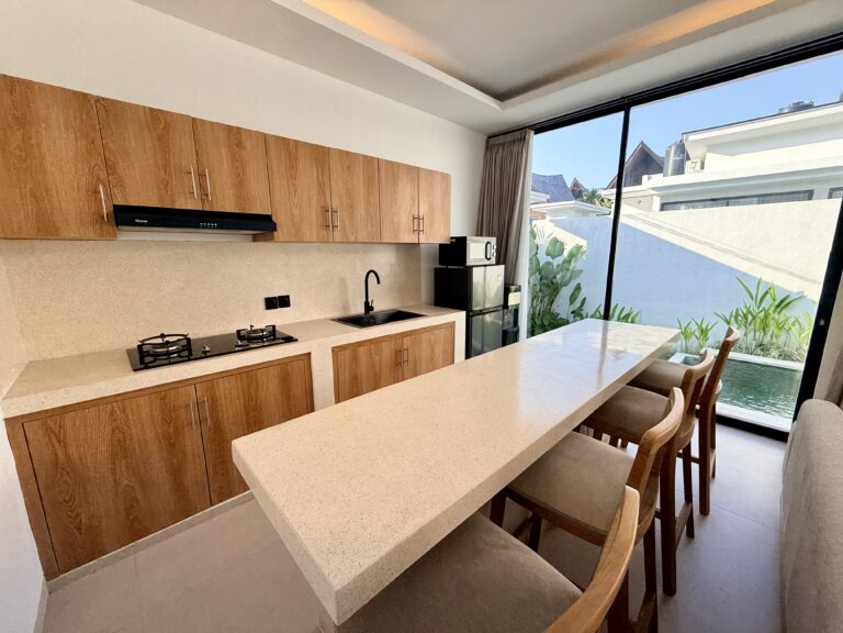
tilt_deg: -10.2
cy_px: 316
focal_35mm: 14
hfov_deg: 102.1
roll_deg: +0.2
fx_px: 341
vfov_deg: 85.7
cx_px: 422
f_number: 2.2
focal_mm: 2.22
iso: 64
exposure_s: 1/303
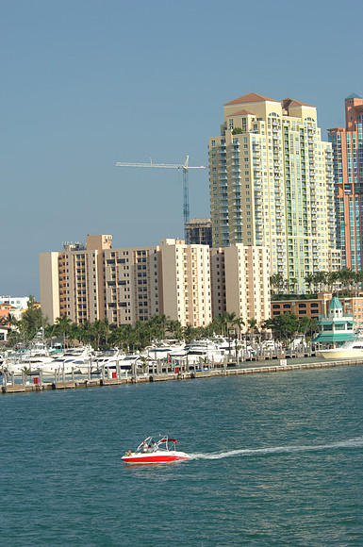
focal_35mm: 120
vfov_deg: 17.1
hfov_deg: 11.4
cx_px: 182
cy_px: 274
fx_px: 1820
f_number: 8
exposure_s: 1/250
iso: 100
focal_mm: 80
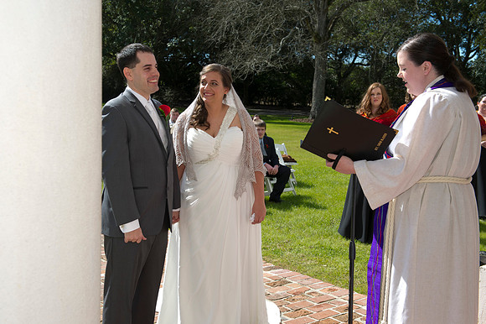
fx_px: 648
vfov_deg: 28.0
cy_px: 162
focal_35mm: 48
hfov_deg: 41.1
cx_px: 243
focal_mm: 48
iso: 100
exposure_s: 1/200
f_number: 8
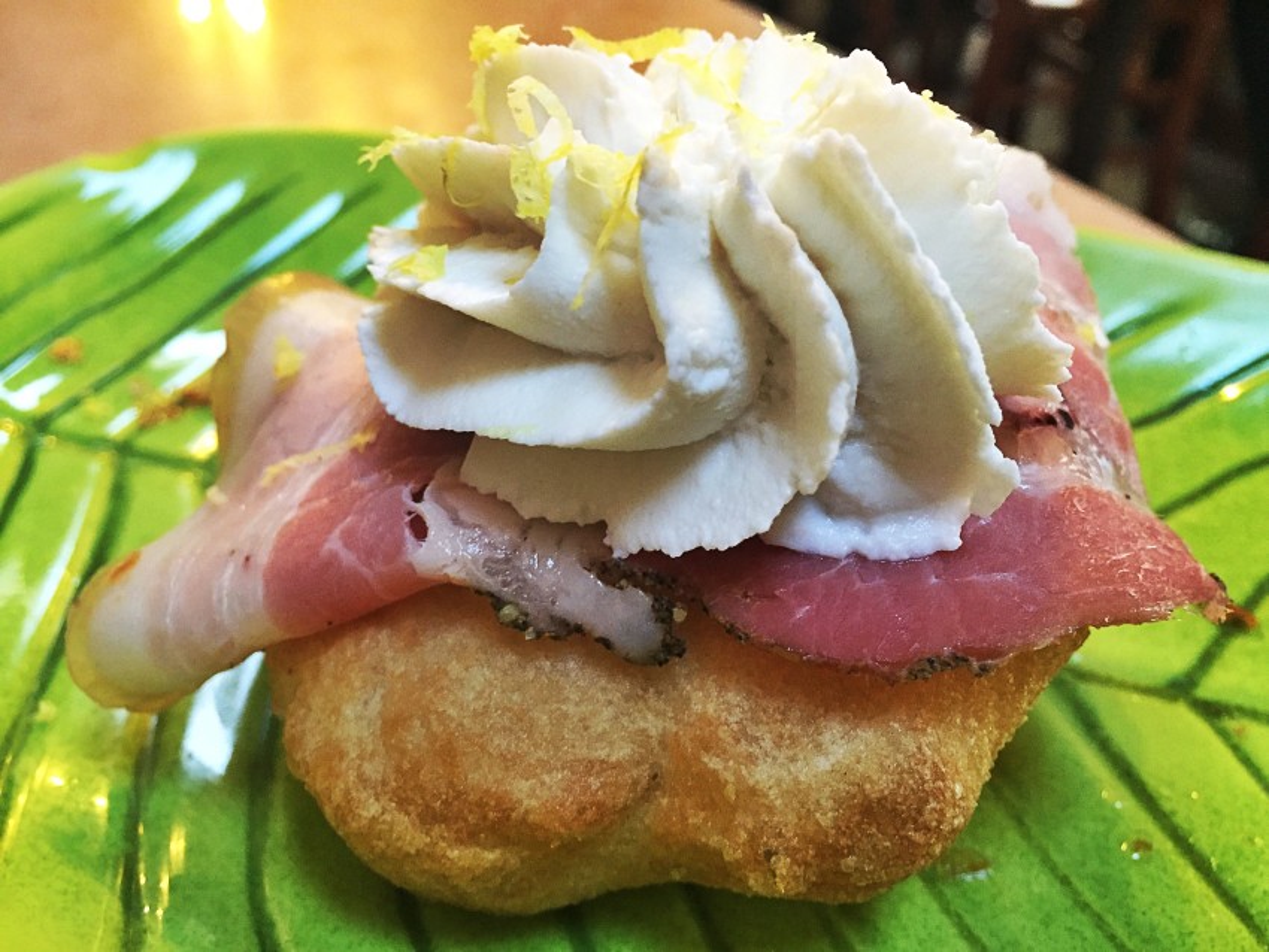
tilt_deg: -38.2
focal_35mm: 29
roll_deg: -4.0
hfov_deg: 61.6
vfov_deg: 48.2
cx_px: 634
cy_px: 476
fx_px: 1063
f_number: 2.2
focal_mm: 4.15
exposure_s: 1/33
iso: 200
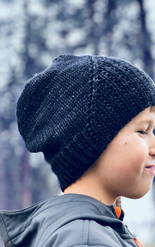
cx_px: 87
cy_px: 119
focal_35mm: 63
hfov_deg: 20.6
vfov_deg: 32.5
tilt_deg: +15.2
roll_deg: +2.4
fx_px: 426
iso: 160
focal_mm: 6.6
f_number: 2.8
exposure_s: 1/120
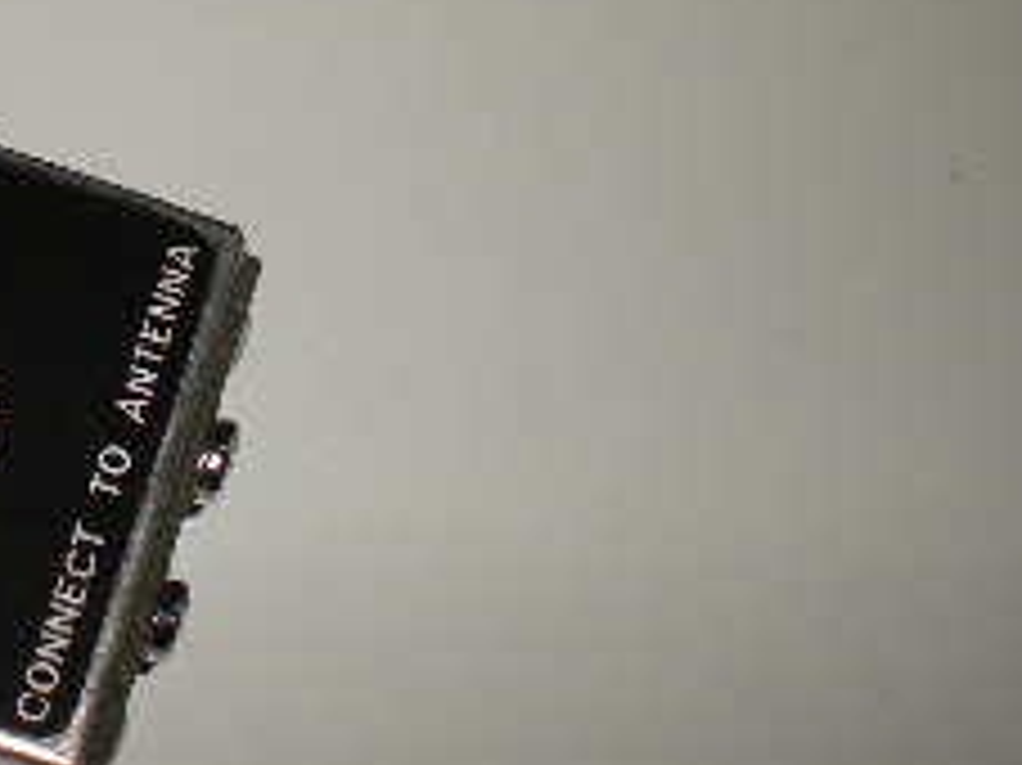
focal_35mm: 107
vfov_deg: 13.5
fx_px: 3157
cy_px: -140
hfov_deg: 18.0
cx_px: 14
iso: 64
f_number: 4.6
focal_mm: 6.3
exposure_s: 1/60
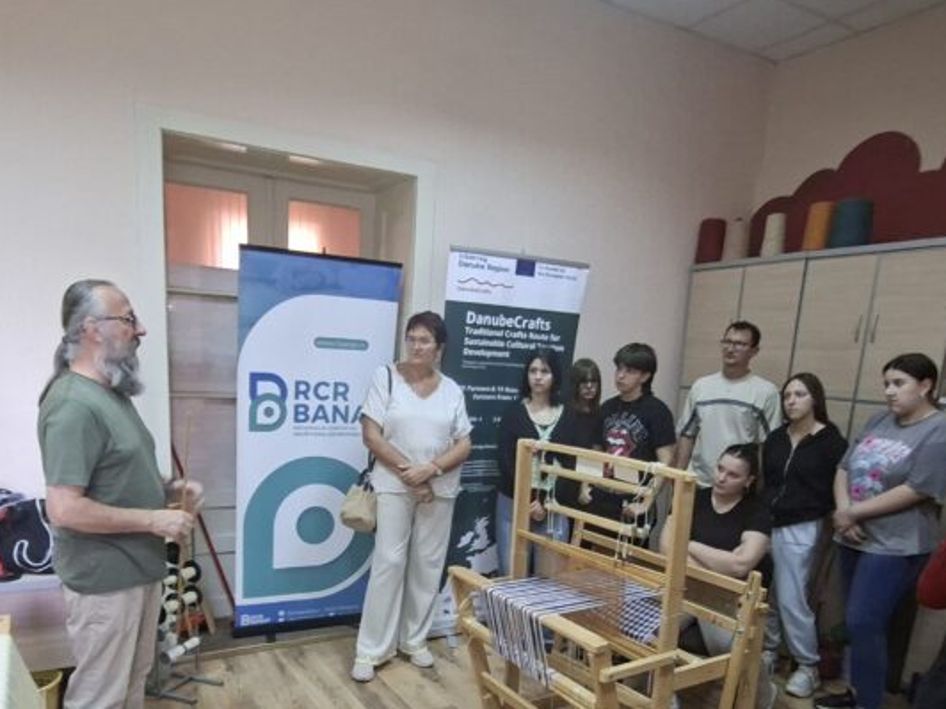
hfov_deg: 69.3
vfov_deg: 52.9
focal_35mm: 25
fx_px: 683
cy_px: 514
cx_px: 432
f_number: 2.2
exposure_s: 1/25
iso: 320
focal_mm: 1.74
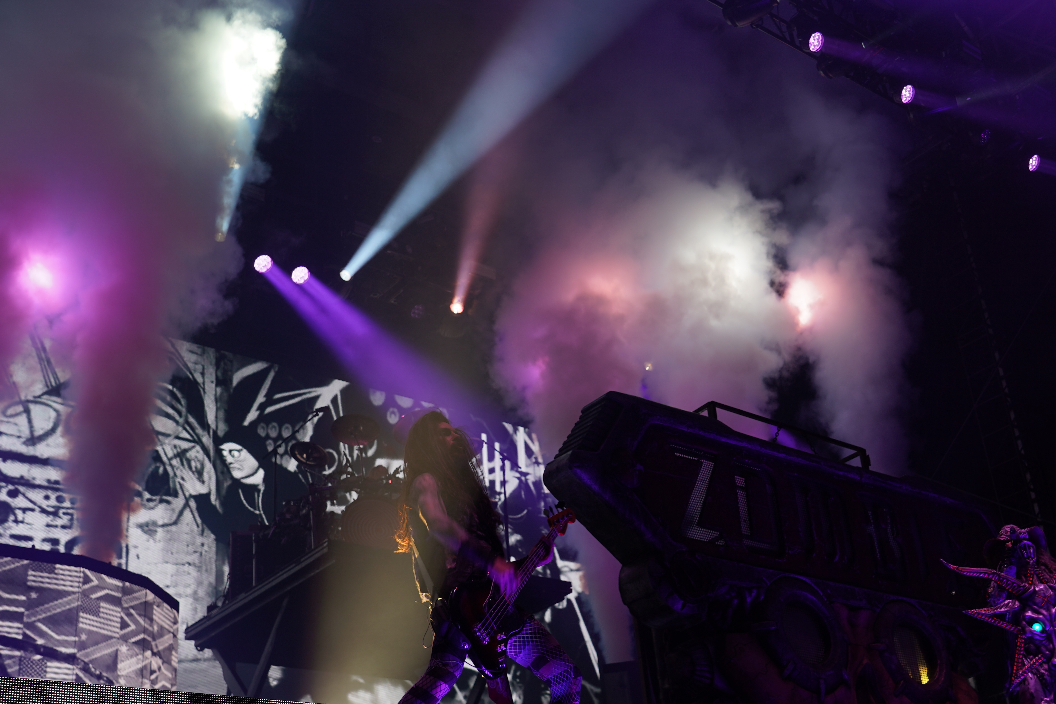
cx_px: 603
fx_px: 1320
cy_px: 417
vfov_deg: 29.8
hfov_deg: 43.5
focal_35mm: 45
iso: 100
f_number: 5
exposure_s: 1/60
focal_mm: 35
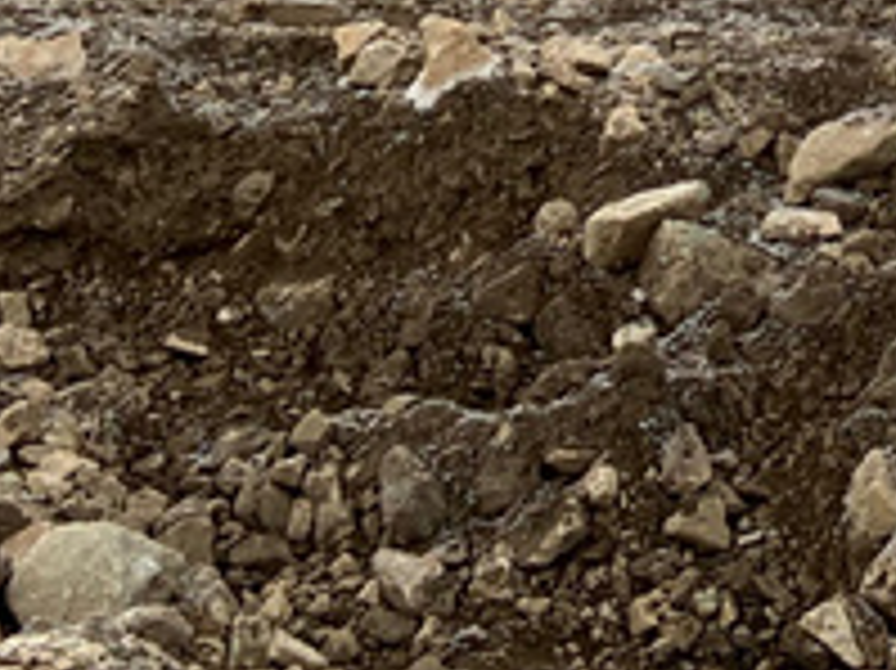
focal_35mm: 134
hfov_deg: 14.2
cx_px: 1103
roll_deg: -0.5
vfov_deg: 10.2
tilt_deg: +6.6
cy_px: -679
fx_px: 3466
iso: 25
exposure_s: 1/233
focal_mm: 4.25
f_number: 1.8
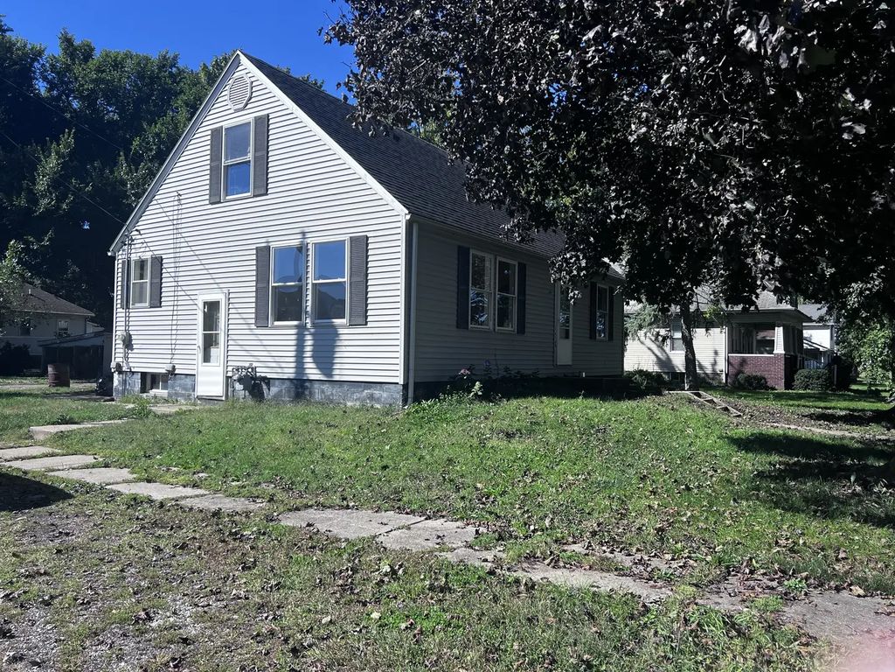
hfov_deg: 67.3
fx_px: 672
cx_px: 448
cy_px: 336
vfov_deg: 53.1
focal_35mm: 26
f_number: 1.5
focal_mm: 5.7
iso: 50
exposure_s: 1/2762
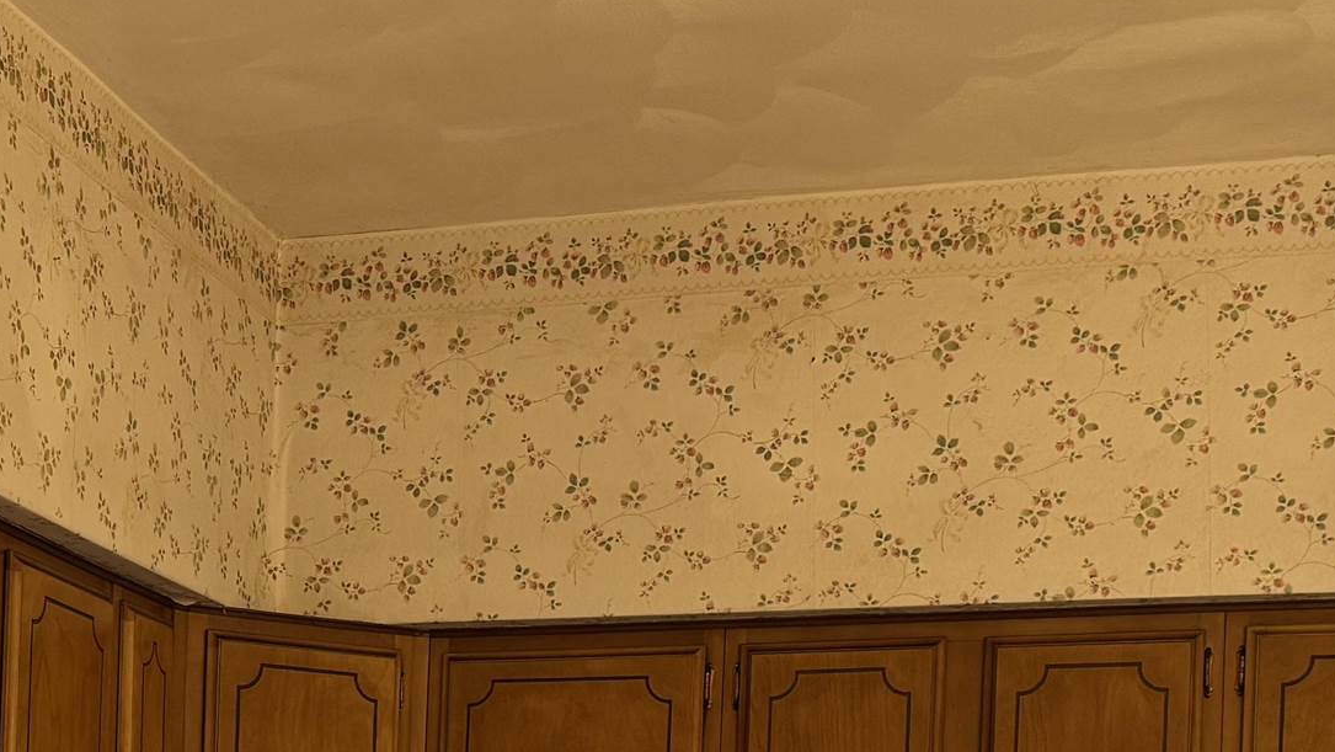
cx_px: 210
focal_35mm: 74
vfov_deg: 15.3
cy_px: 1068
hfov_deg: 27.8
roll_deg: -1.6
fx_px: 2620
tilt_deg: -1.0
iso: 125
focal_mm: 6.76
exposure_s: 1/60
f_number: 1.78
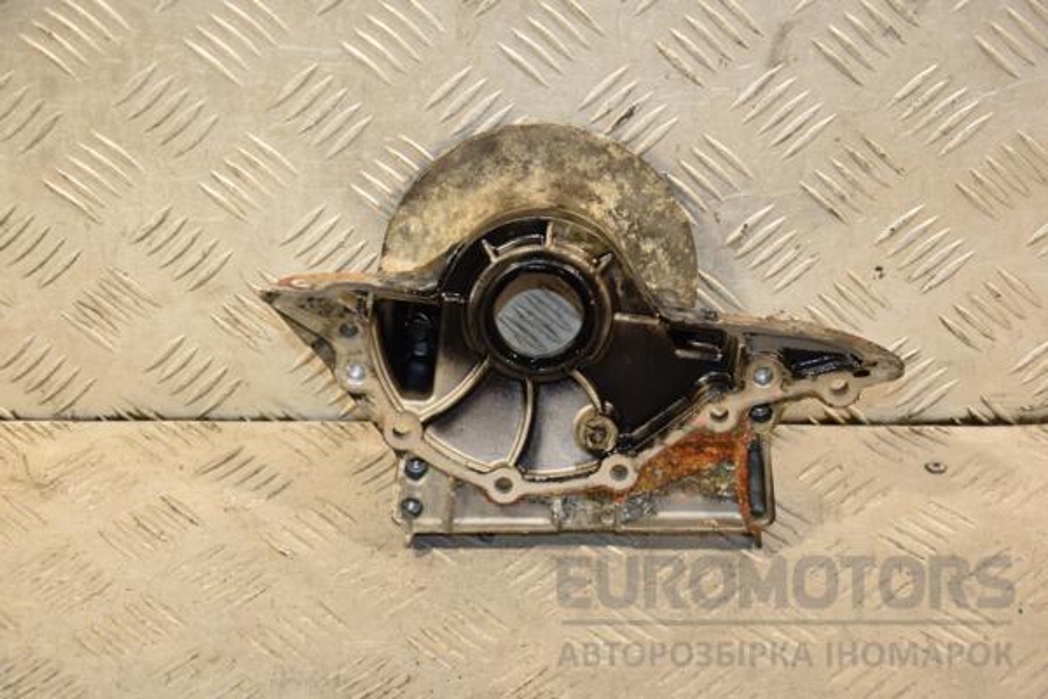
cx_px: 524
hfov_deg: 23.4
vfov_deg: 15.7
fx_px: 2532
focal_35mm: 87
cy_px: 350
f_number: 5
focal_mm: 58
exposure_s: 1/160
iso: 800
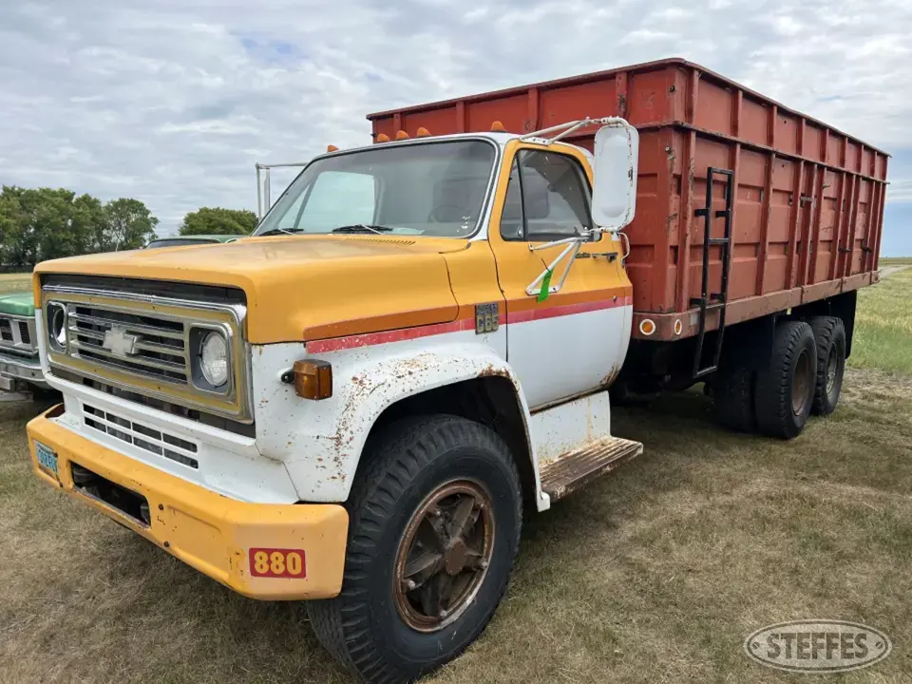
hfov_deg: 67.3
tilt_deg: -7.2
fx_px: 685
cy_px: 342
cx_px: 456
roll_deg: +0.3
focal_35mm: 26
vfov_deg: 53.1
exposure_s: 1/3257
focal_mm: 5.7
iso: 50
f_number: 1.5
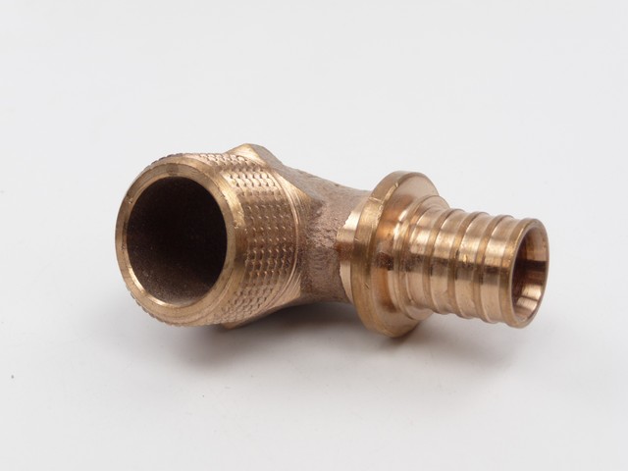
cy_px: 236
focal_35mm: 55
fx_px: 998
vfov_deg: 26.6
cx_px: 314
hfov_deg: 34.9
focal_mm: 9.3
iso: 100
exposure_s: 1/400
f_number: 4.3
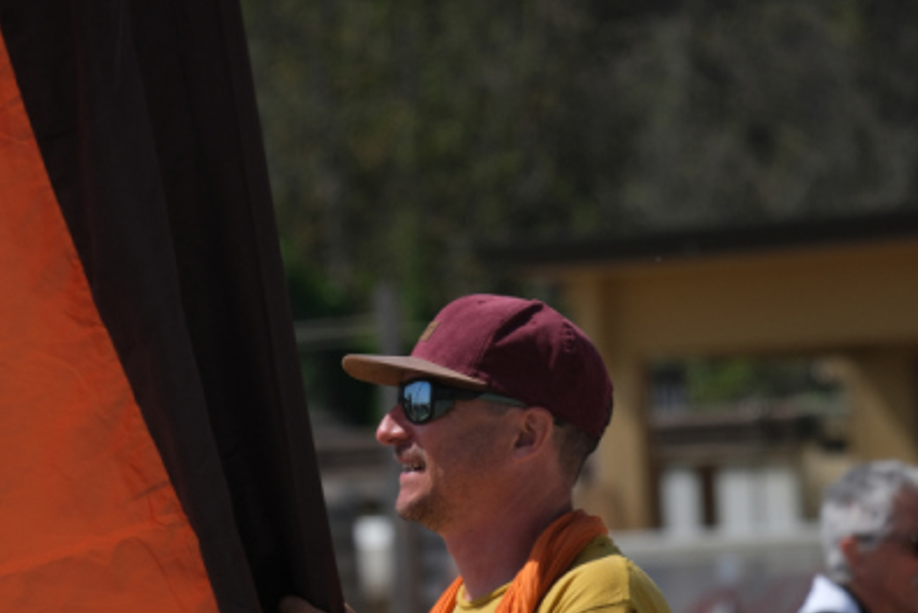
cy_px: 585
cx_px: 458
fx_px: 11555
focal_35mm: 453
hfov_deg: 4.5
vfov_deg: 3.0
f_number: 6.4
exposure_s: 1/1000
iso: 160
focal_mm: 200
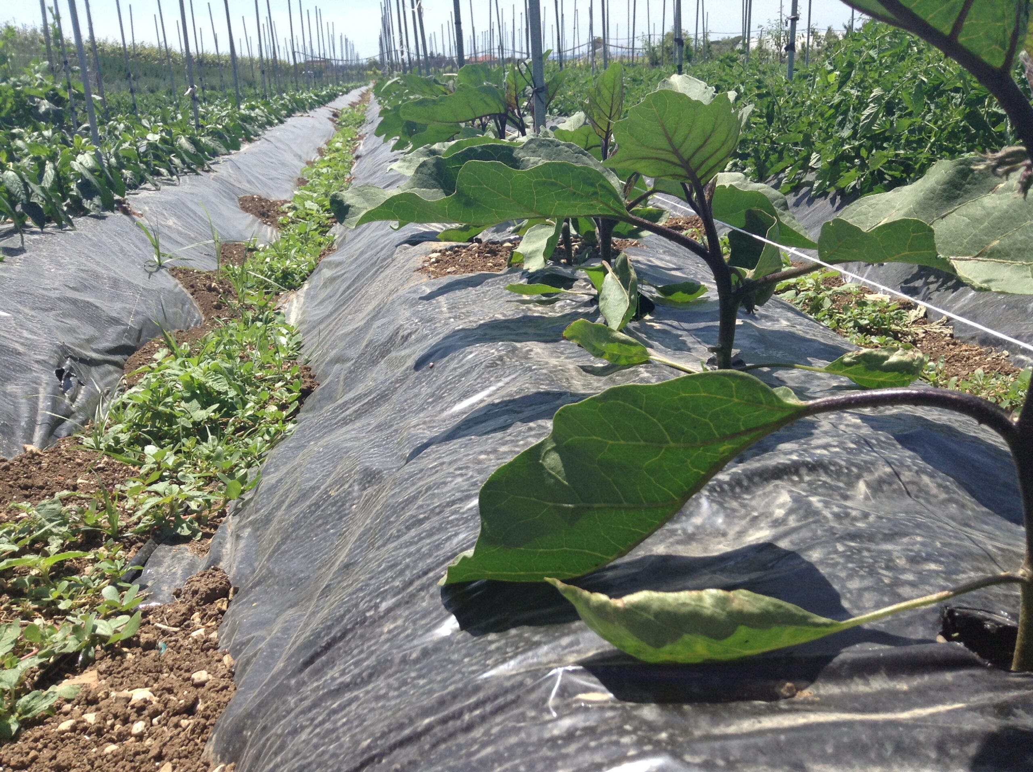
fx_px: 983
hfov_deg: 55.4
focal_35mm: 33
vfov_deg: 42.8
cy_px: 386
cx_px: 516
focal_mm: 3.3
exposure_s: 1/999
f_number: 2.4
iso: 25
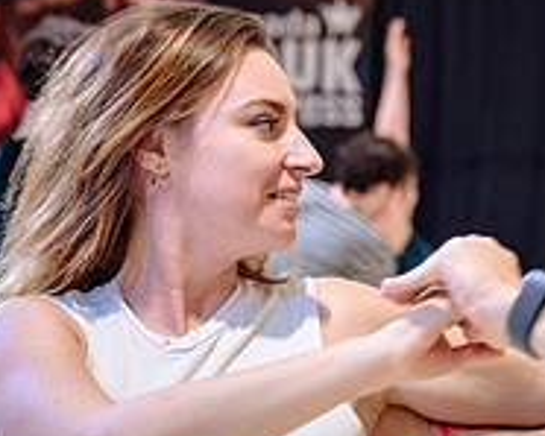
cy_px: 337
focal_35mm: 165
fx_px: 2663
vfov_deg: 9.4
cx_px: 422
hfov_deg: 11.7
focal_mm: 46
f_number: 2.8
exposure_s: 1/125
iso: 1600
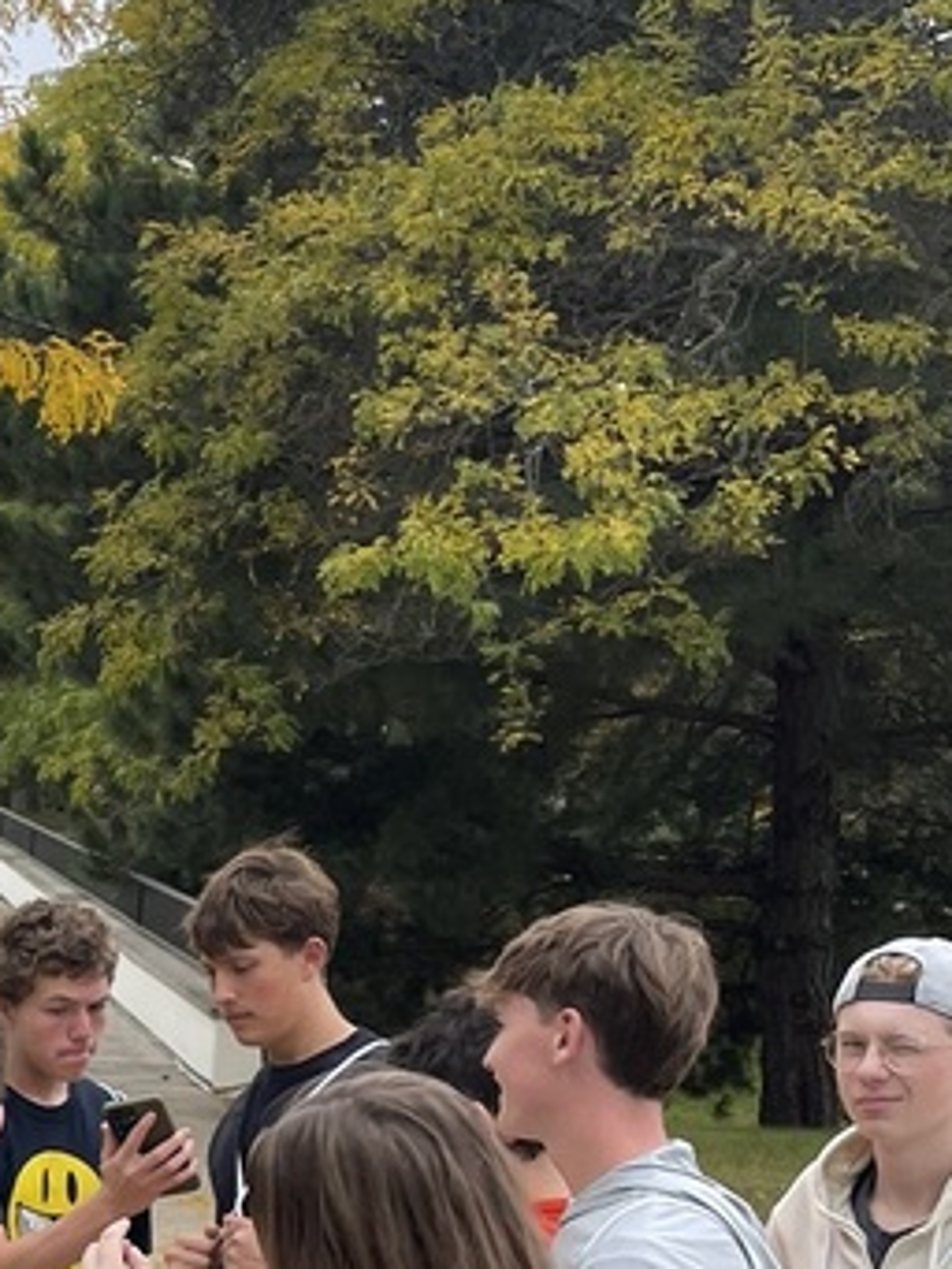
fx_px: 2858
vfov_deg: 24.4
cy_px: 1113
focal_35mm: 78
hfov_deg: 17.7
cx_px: -294
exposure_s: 1/729
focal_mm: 4.2
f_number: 1.6
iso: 32
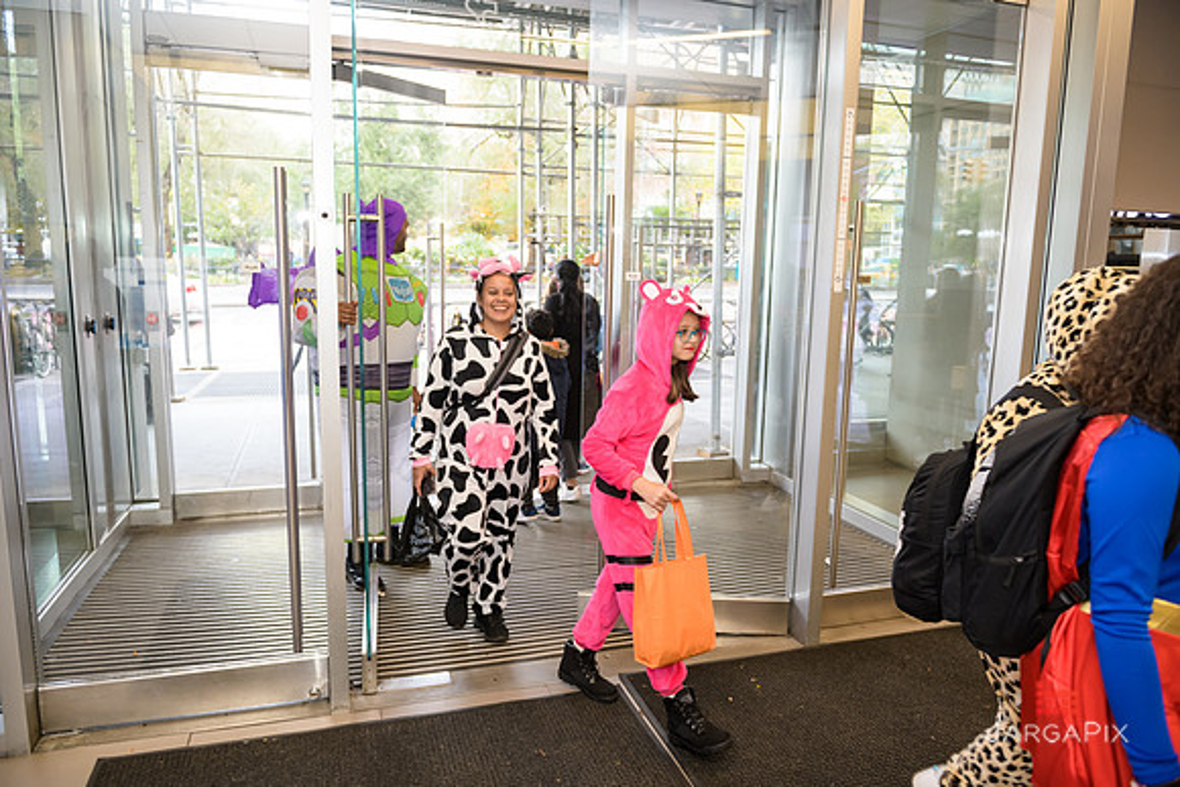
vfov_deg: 53.2
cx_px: 590
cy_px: 394
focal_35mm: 24
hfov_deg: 73.7
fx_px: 787
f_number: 3.2
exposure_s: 1/125
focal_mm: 24
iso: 800
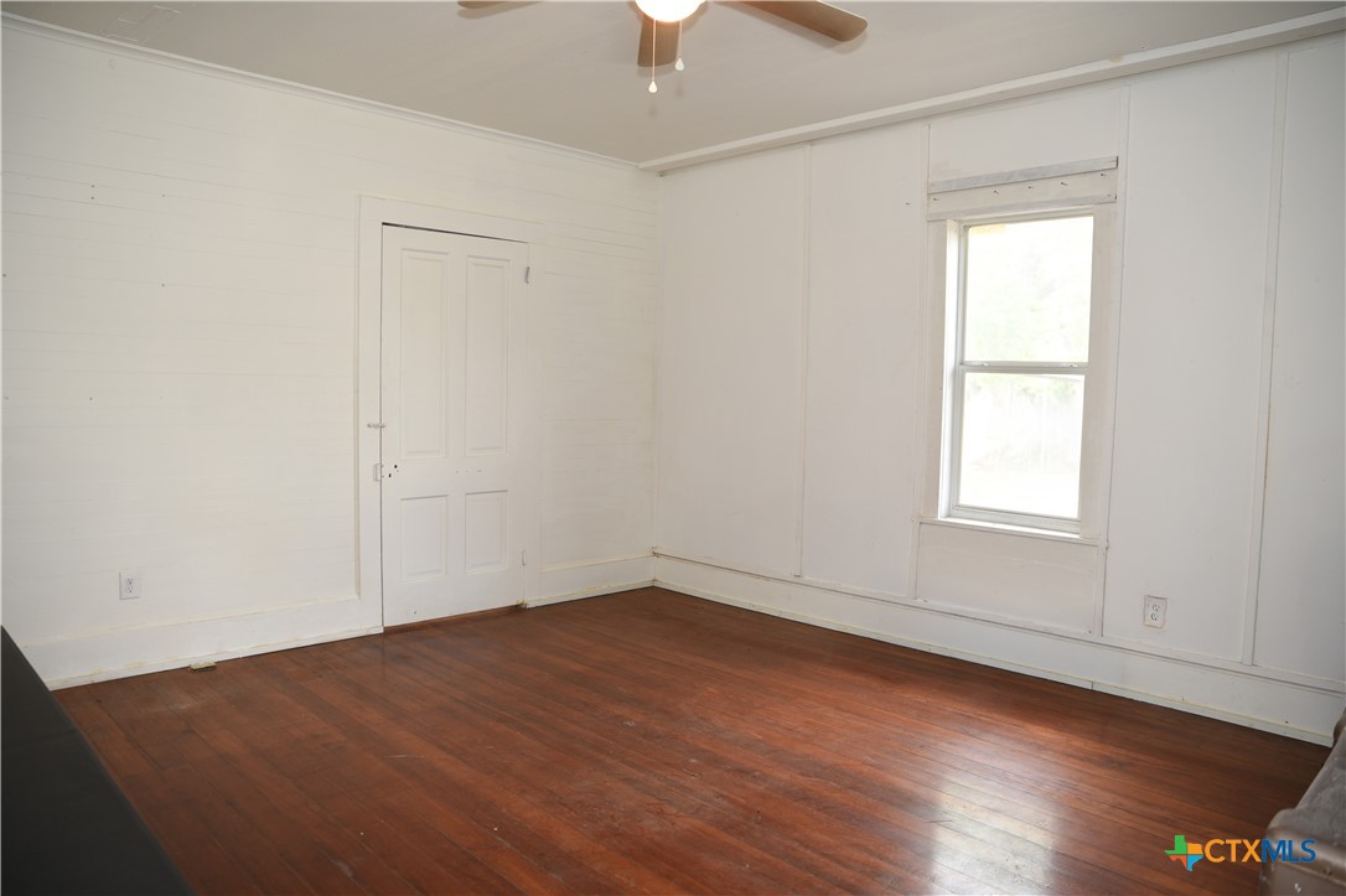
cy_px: 448
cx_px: 673
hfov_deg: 73.8
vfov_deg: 53.1
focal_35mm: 24
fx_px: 897
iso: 200
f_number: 2.8
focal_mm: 24
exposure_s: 1/60
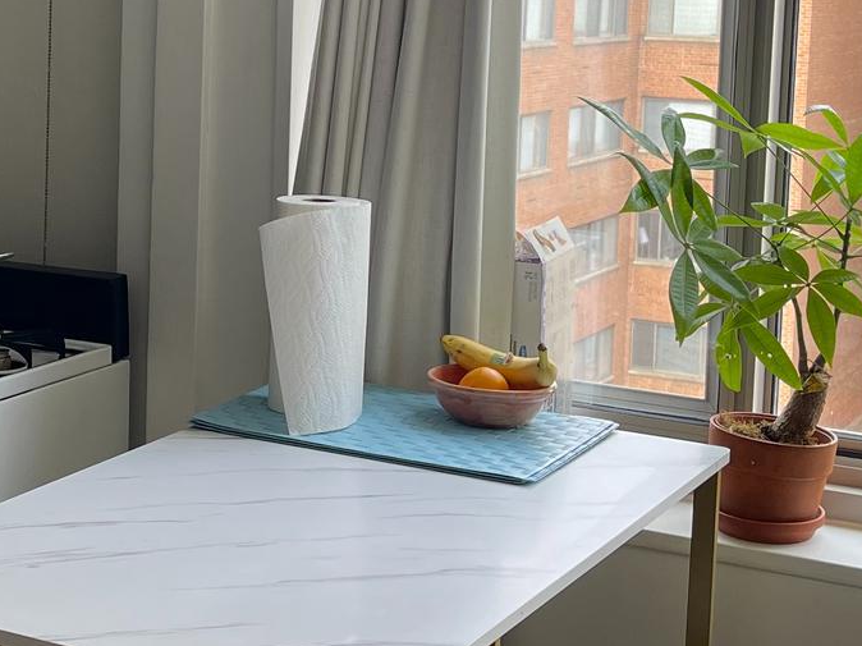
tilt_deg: -6.4
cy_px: 118
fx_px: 1892
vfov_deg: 19.2
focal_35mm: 76
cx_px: 137
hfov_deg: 25.1
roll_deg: -2.1
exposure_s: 1/121
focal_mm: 5.1
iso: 50
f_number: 1.6
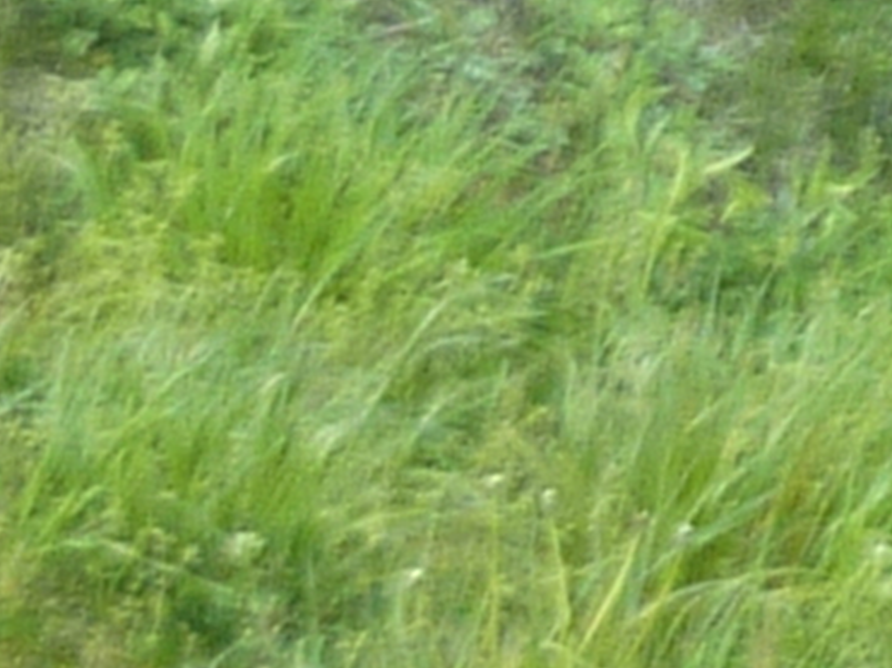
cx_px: 1349
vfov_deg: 5.4
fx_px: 6826
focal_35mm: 265
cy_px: -1120
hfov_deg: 7.3
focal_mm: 4.4
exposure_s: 1/40
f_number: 3.3
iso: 80
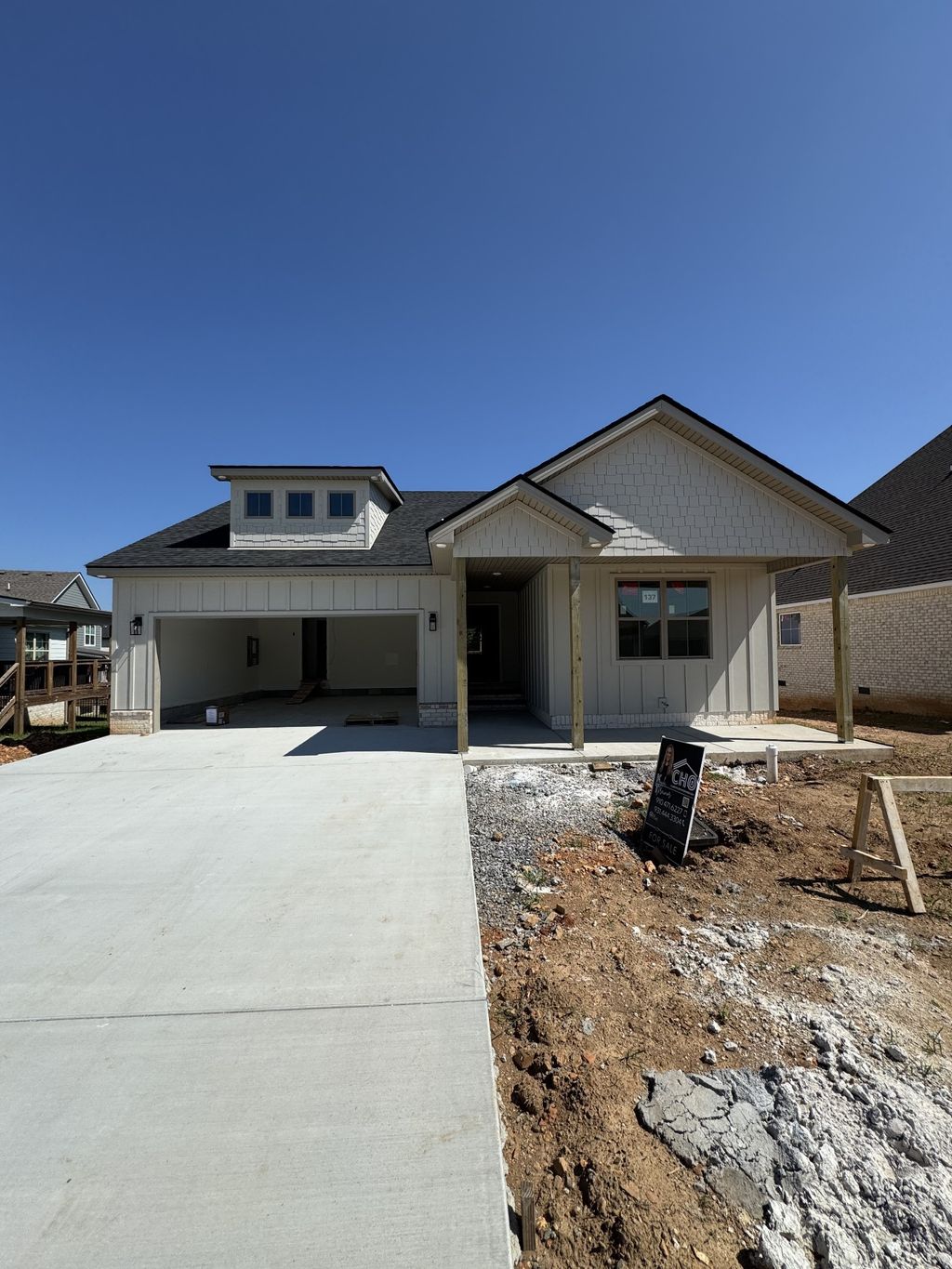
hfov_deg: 85.7
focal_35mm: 14
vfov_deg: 102.1
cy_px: 634
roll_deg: +1.4
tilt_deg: +3.9
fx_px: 513
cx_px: 476
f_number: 2.2
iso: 50
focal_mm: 2.22
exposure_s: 1/3546
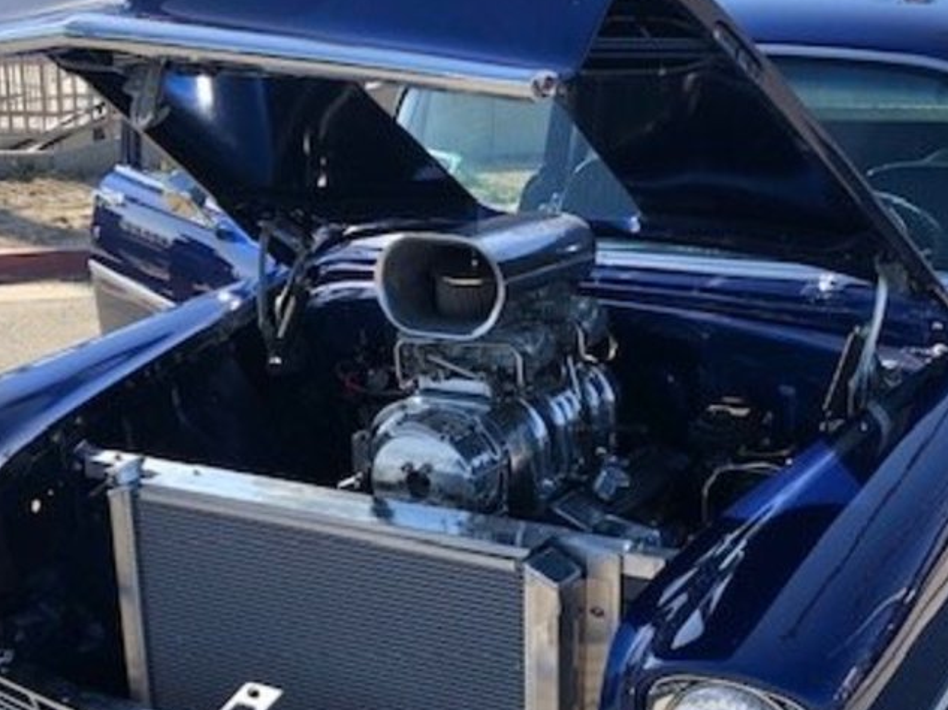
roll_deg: -1.3
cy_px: 543
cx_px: 508
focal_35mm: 53
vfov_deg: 27.1
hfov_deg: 36.2
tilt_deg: -20.8
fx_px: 1451
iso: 20
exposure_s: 1/458
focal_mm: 4
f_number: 1.8
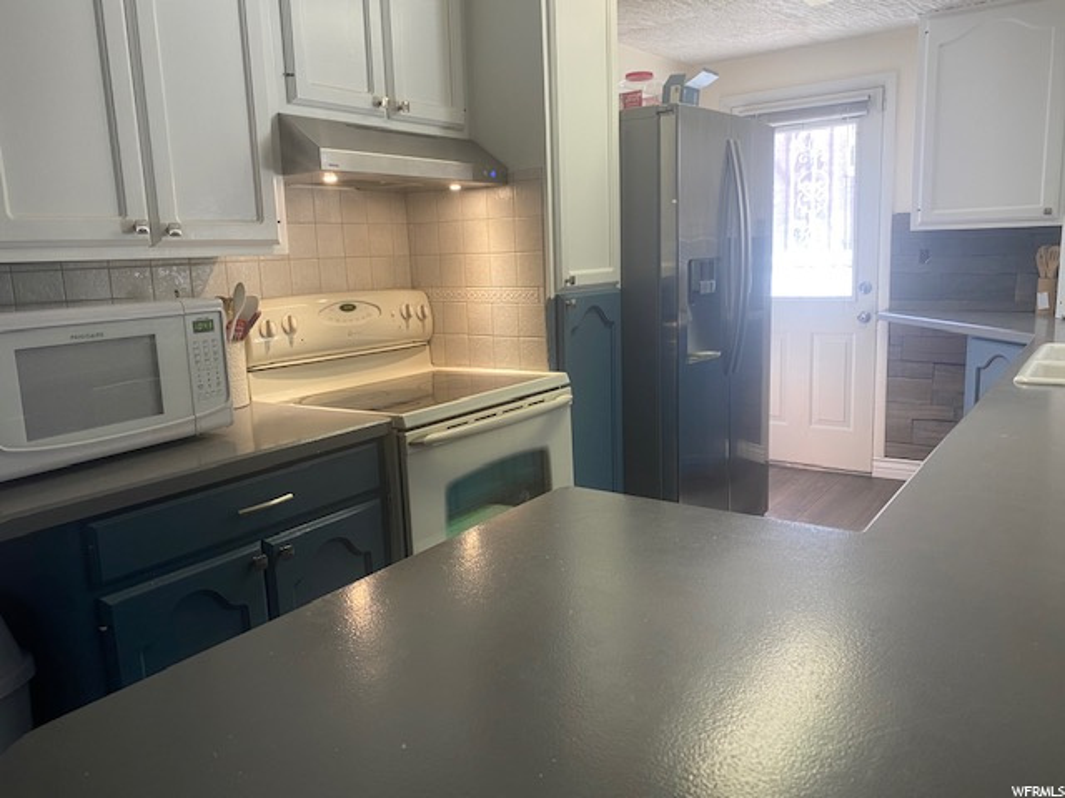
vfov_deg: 53.1
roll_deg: +2.5
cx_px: 532
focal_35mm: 26
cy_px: 399
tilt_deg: -9.9
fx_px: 800
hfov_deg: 67.3
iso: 80
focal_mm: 4.25
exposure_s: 1/60
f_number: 1.8
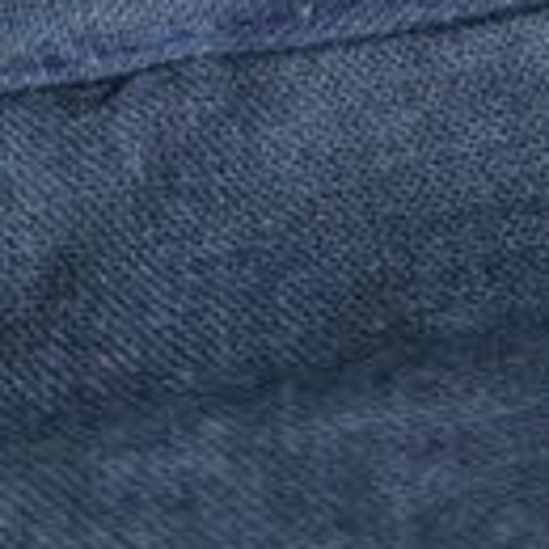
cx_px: 194
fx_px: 2225
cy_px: -213
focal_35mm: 124
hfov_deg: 14.0
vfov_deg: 13.4
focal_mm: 5.4
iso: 200
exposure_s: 1/120
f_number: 1.8
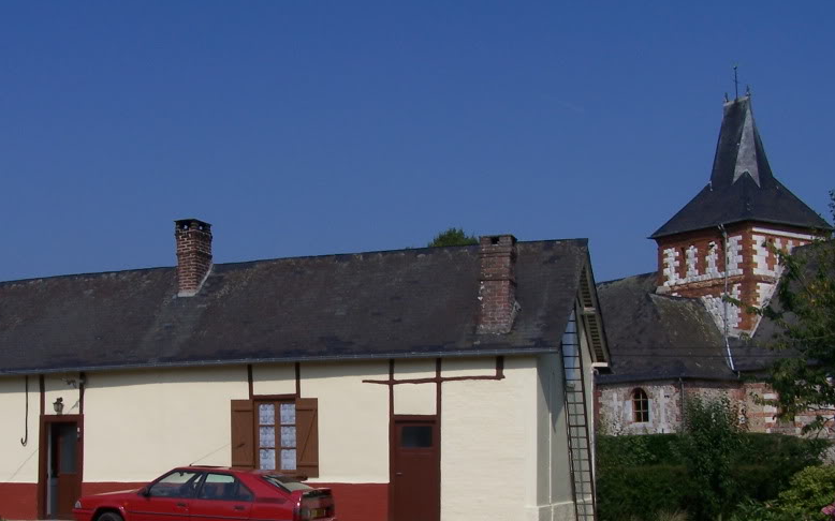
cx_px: 326
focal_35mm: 53
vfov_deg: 24.1
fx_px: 1206
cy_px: 392
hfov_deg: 38.0
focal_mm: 6.3
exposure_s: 1/1000
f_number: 5.6
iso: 80
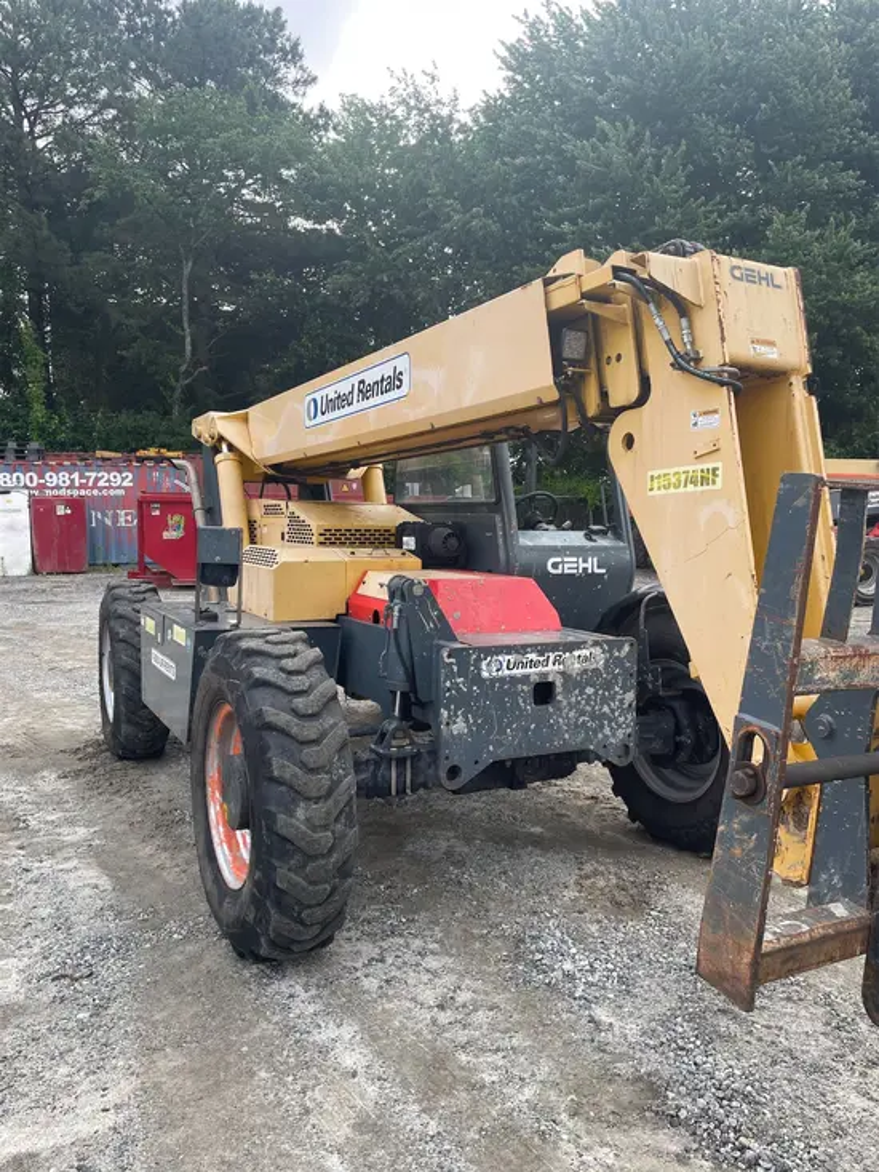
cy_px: 586
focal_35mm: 26
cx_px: 440
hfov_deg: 53.1
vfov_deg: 67.3
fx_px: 880
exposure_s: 1/360
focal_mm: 4.2
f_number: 1.6
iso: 32
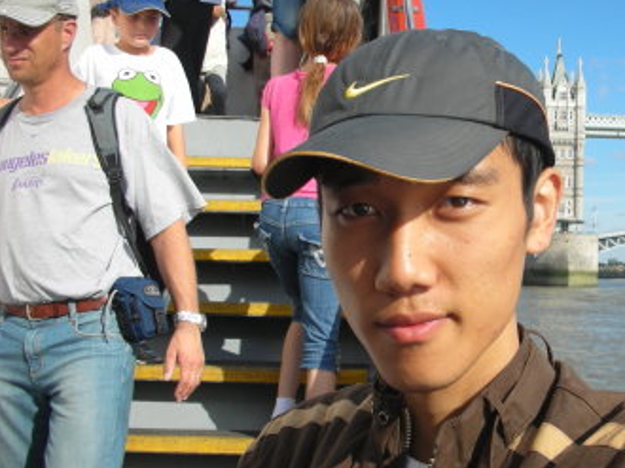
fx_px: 938
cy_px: 230
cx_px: 456
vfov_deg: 28.0
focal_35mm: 52
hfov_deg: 36.1
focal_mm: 5.8
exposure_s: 1/500
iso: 50
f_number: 3
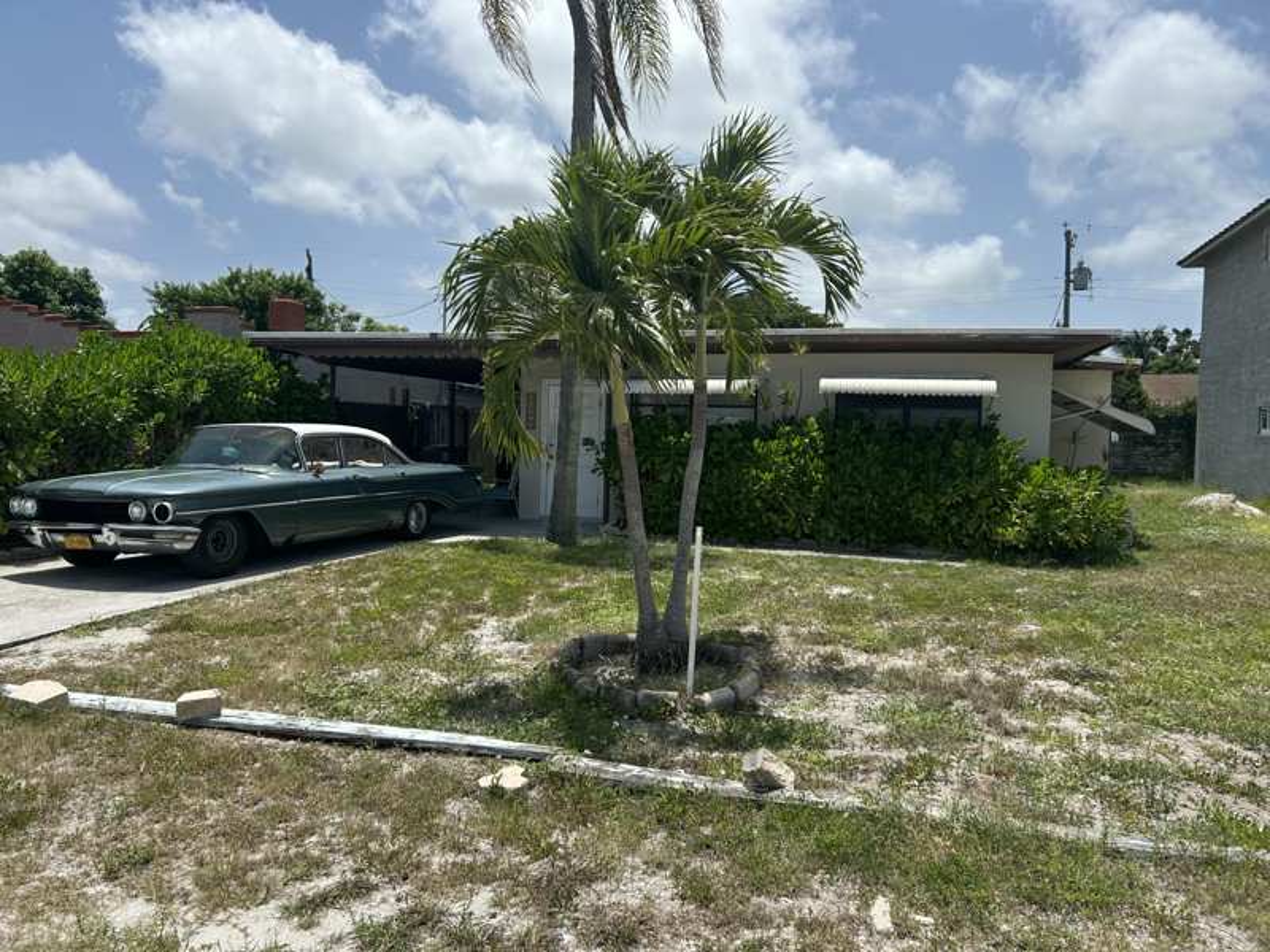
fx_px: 954
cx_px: 635
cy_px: 476
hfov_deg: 67.3
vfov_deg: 53.1
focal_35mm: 26
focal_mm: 5.7
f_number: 1.5
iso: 50
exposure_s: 1/4831
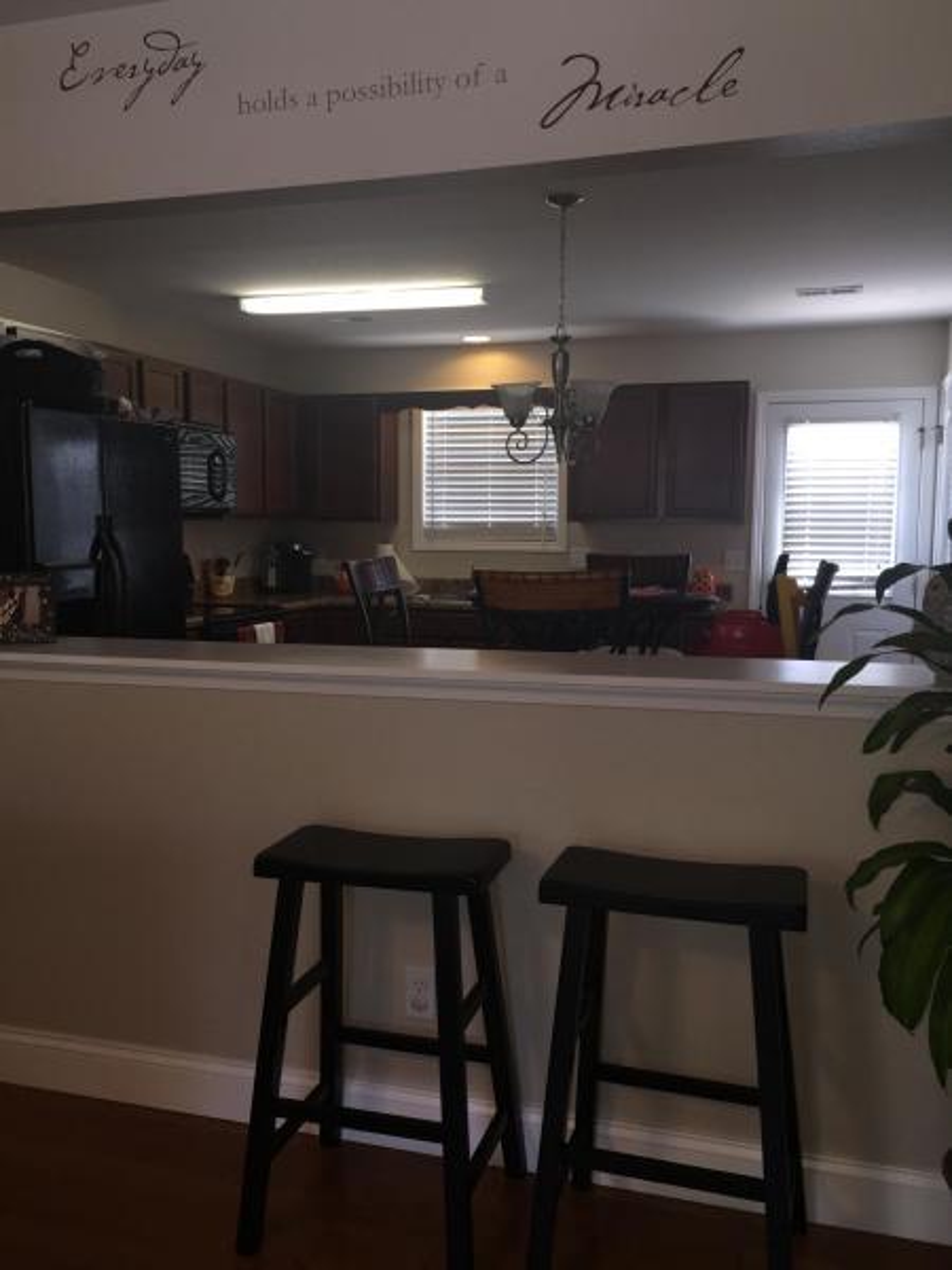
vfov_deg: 61.7
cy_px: 635
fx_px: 1063
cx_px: 476
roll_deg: +0.0
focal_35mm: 29
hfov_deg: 48.2
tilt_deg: -4.0
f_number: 2.2
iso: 40
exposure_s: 1/30
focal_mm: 4.15
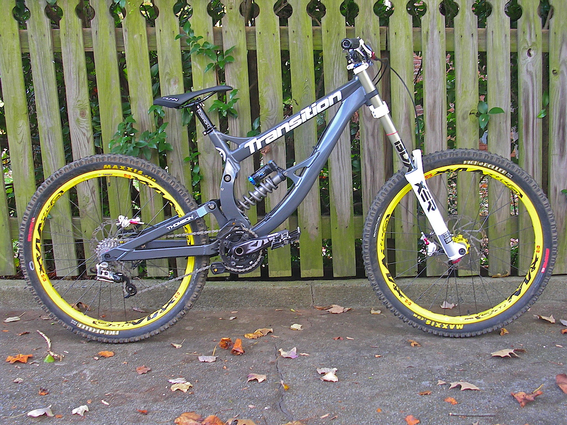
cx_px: 284
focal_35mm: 46
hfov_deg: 41.2
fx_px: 753
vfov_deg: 31.5
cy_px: 212
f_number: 3
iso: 50
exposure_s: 1/17.3
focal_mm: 7.1
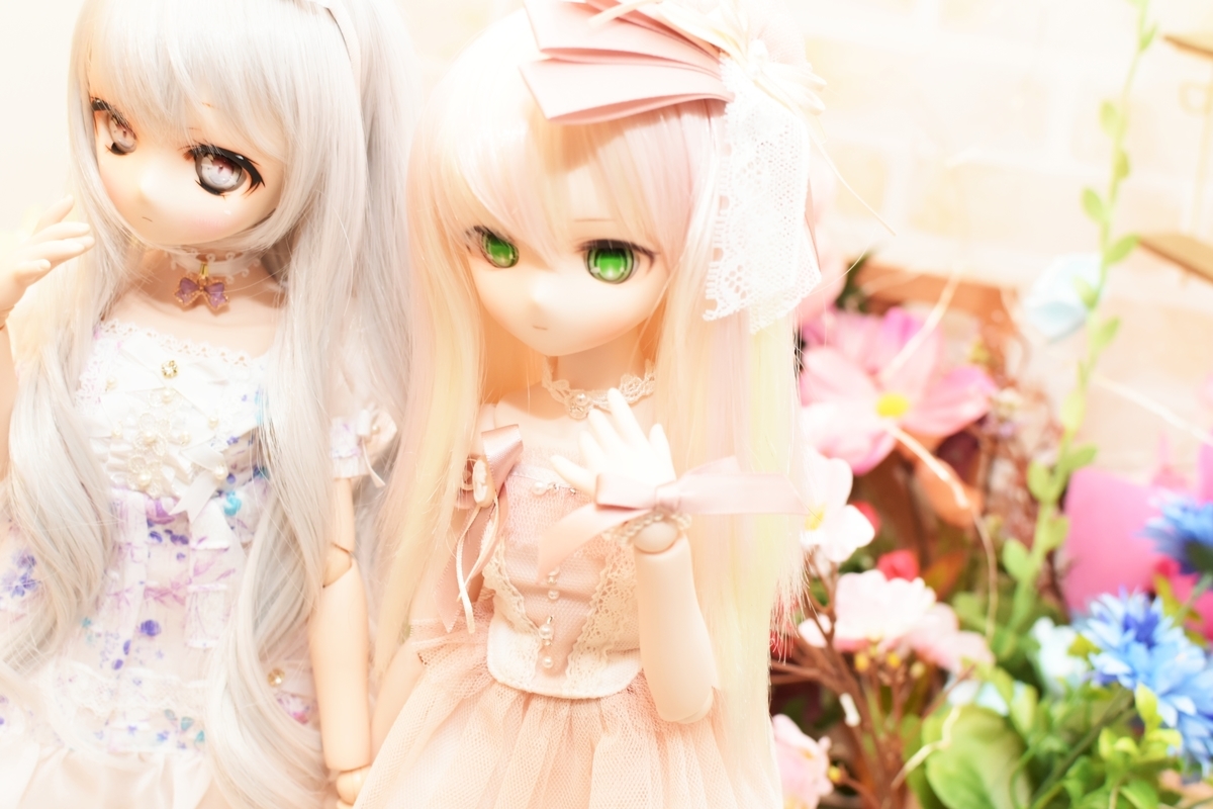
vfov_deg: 25.8
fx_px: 1769
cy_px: 404
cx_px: 606
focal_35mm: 52
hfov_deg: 37.9
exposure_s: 1/60
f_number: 4
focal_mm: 35
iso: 1100
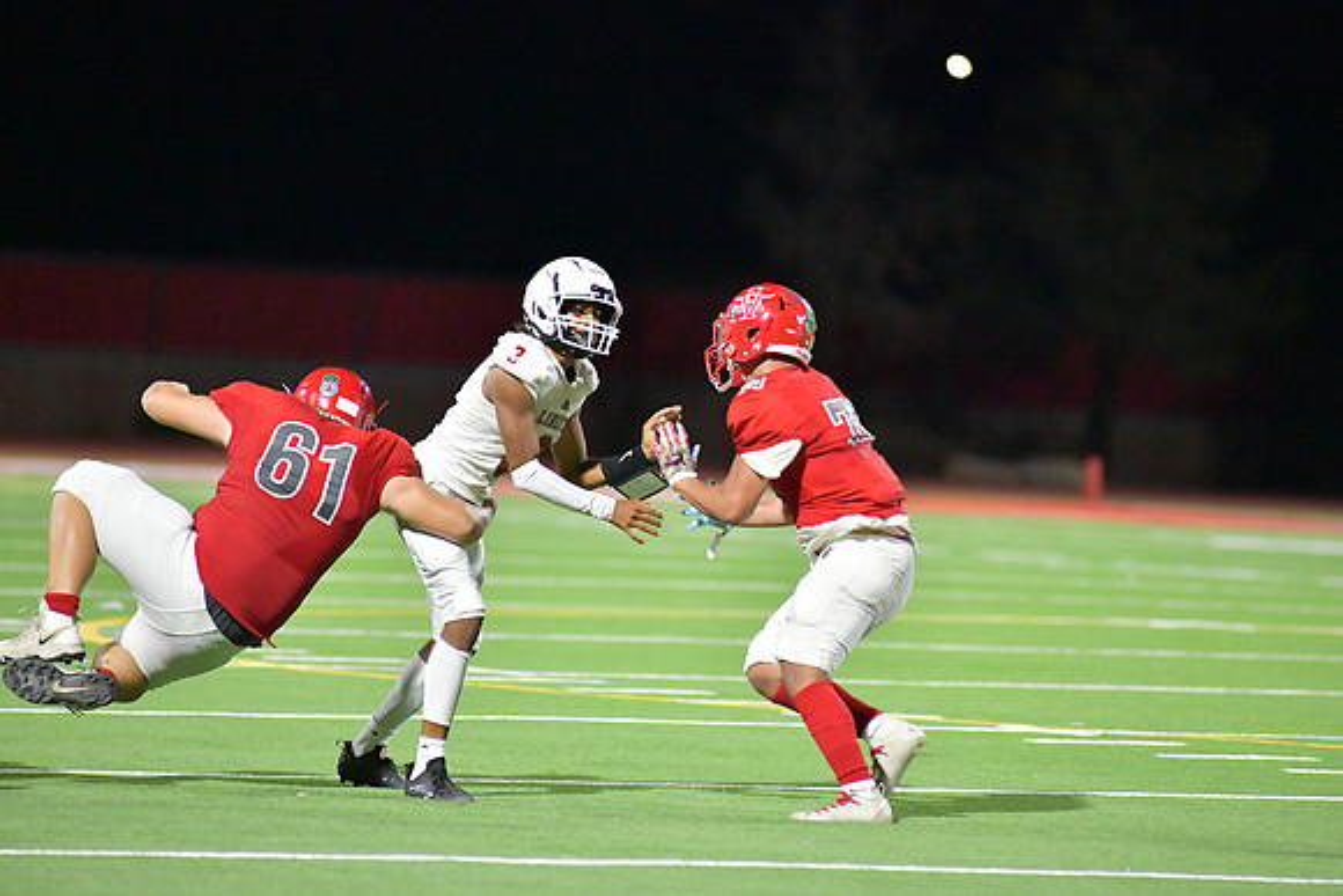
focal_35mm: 300
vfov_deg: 4.6
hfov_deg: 6.9
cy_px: 448
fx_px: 11194
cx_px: 672
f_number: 4
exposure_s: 1/1250
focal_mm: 300
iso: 14400
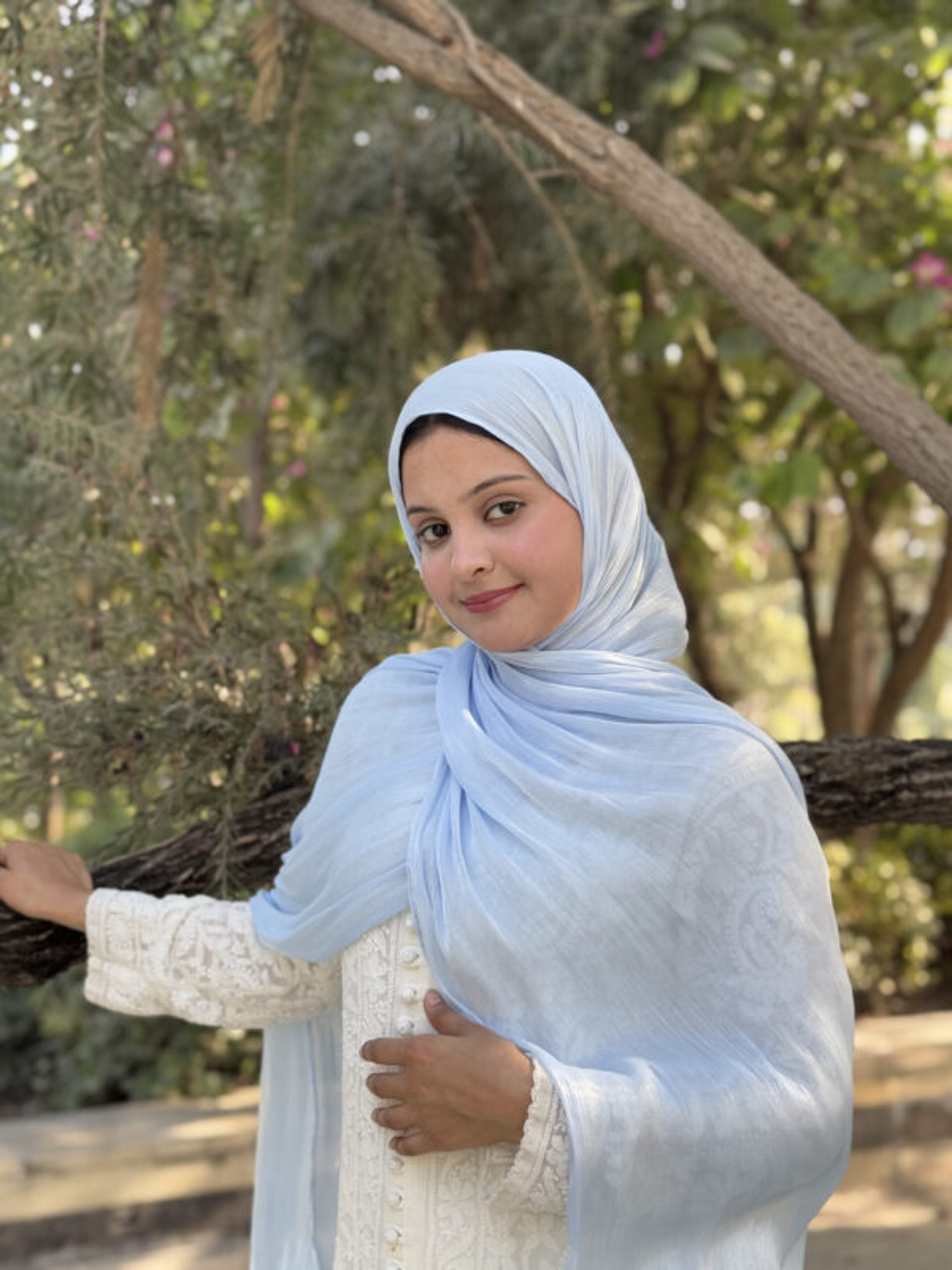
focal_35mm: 48
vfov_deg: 39.7
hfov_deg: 30.3
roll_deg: +2.0
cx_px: 476
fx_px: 1760
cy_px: 635
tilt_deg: +3.4
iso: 64
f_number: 1.78
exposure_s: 1/488
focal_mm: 6.76
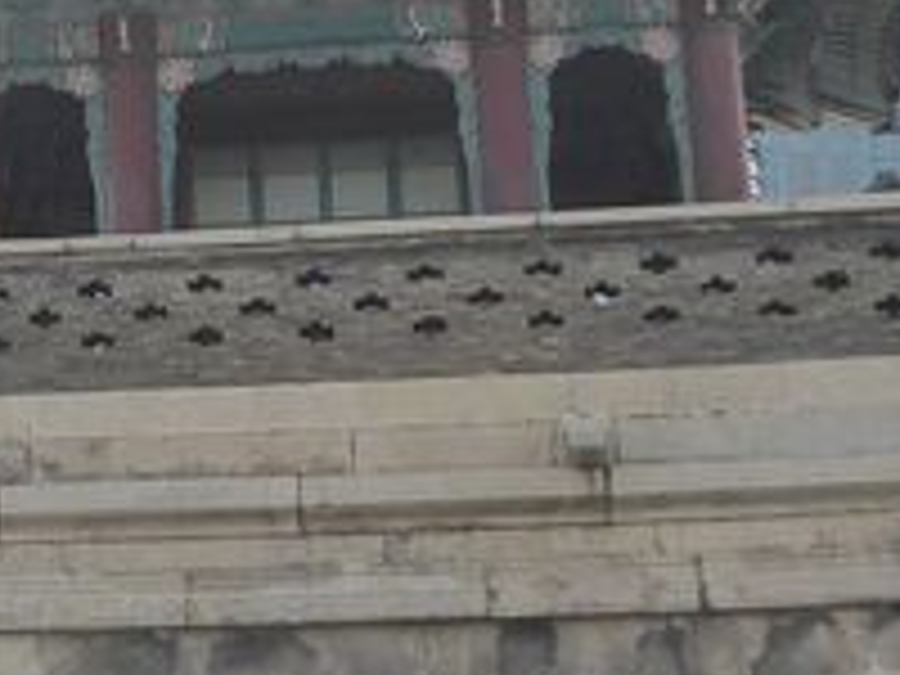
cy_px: 148
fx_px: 3536
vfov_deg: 10.9
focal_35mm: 136
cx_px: -270
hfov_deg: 13.9
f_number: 3.6
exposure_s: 1/400
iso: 160
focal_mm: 5.8
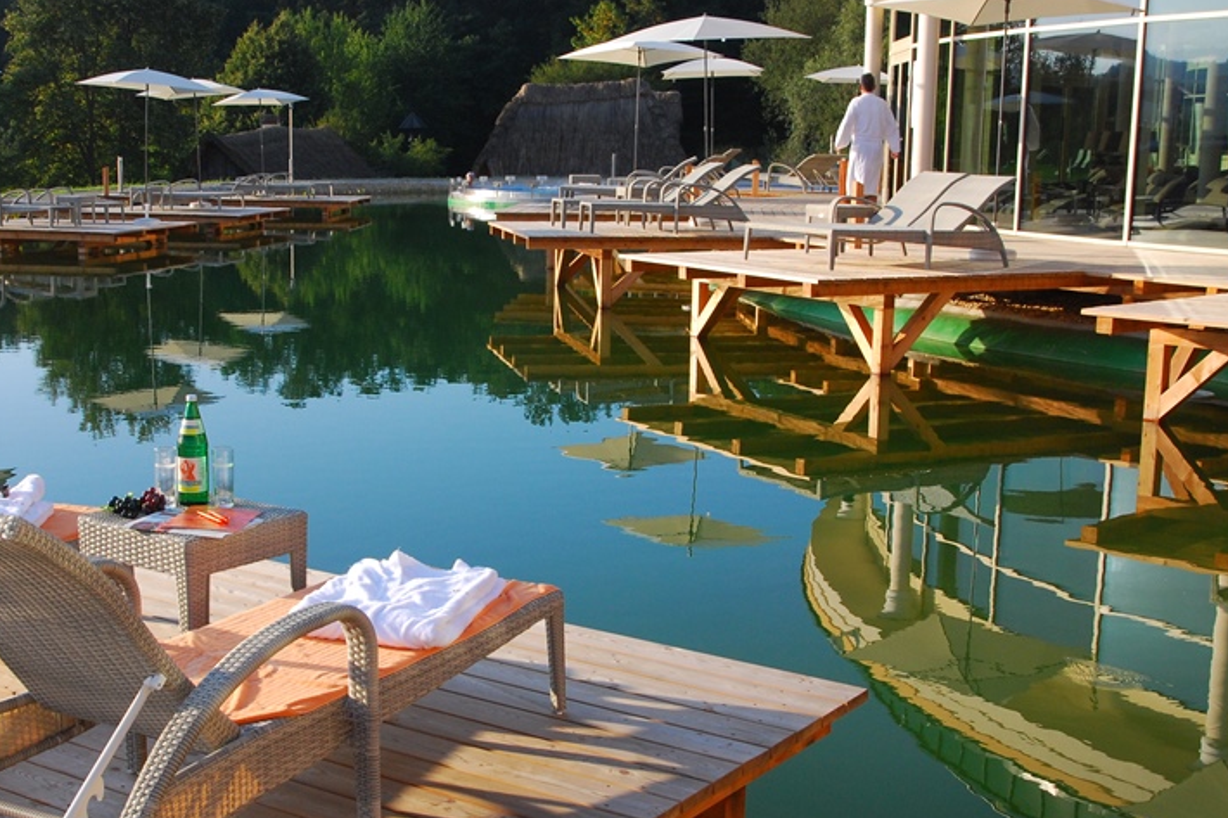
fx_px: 1773
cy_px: 447
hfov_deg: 38.1
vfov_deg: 26.0
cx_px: 503
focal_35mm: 52
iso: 400
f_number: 9
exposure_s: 1/320
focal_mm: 24
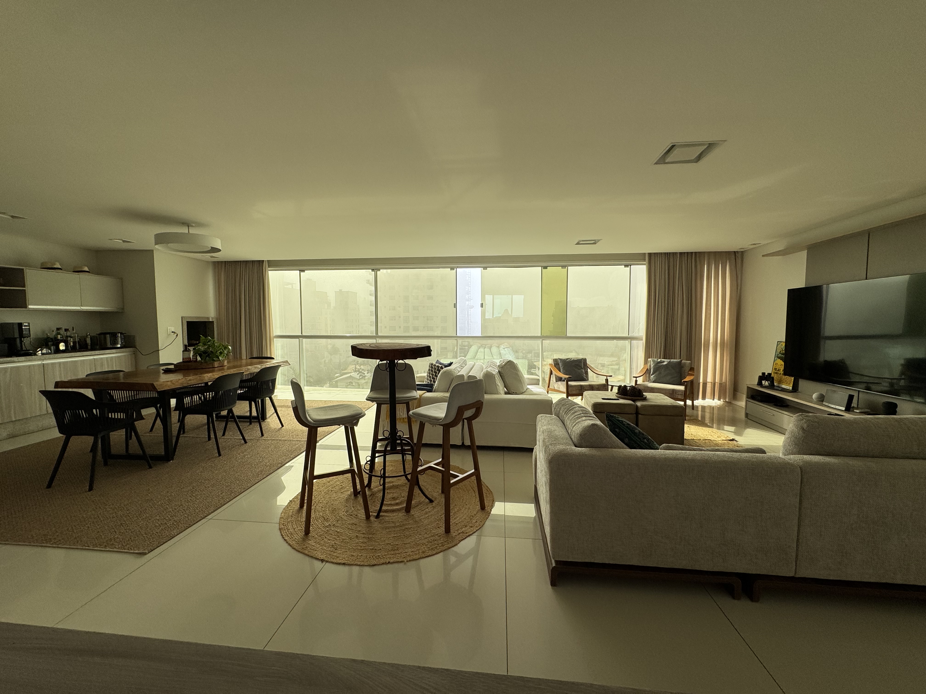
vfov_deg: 85.7
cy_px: 347
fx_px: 375
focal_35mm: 14
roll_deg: -0.5
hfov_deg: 102.1
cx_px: 463
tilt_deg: -4.8
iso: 40
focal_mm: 2.22
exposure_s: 1/889
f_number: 2.2
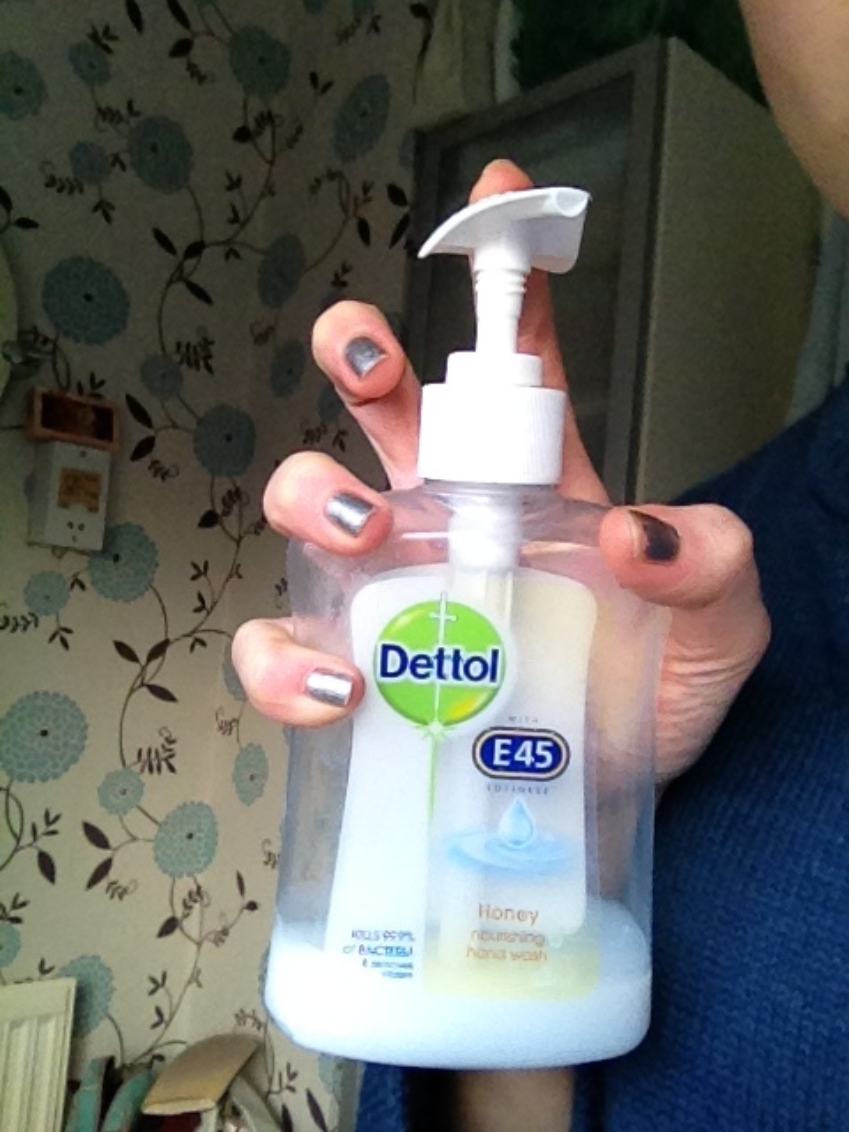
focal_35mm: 35
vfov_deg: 52.6
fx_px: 1145
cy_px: 566
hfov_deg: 40.7
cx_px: 424
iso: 160
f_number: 2.4
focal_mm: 1.85
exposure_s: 1/120
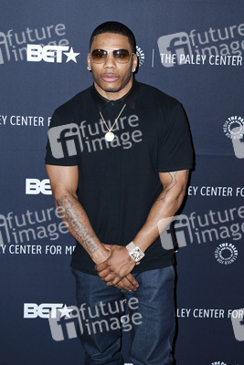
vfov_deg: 38.2
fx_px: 528
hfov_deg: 26.0
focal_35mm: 52
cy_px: 182
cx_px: 122
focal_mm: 52
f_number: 4.5
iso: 400
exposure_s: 1/320
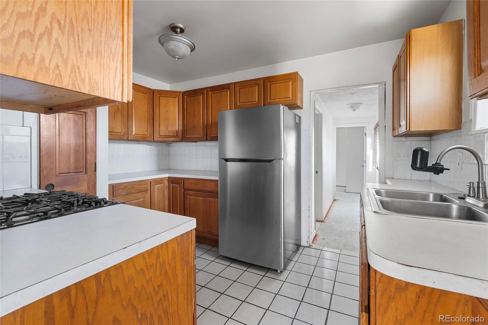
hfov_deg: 96.7
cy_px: 162
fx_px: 217
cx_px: 244
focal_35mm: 16
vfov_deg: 73.7
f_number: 8
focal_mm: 16
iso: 200
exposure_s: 2
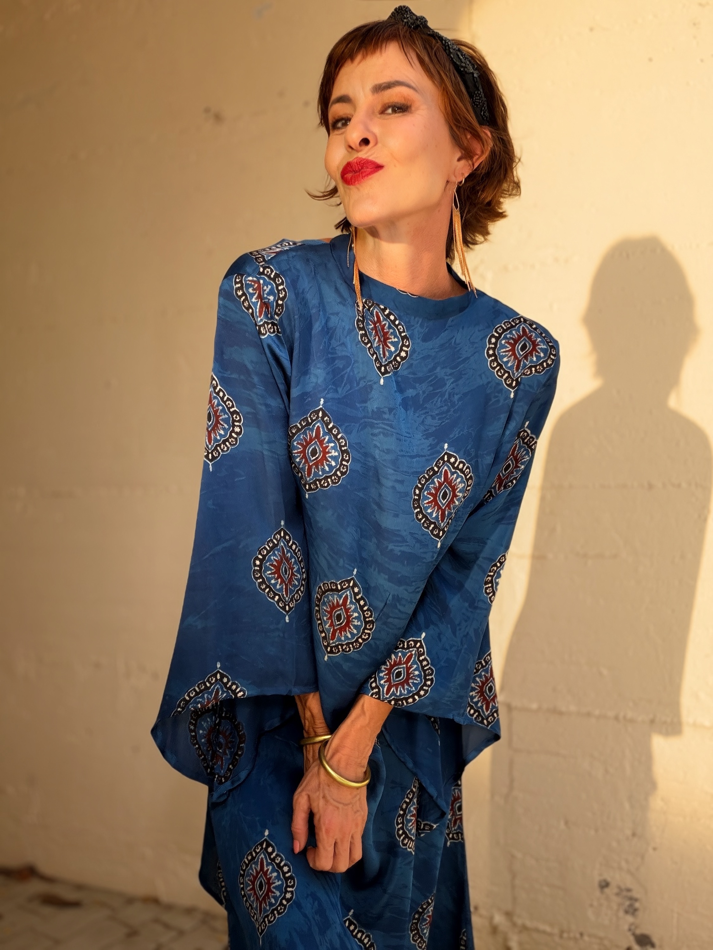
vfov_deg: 60.0
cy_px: 475
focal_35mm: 30
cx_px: 356
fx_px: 824
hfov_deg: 46.8
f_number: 1.9
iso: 25
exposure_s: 1/359
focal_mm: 2.71
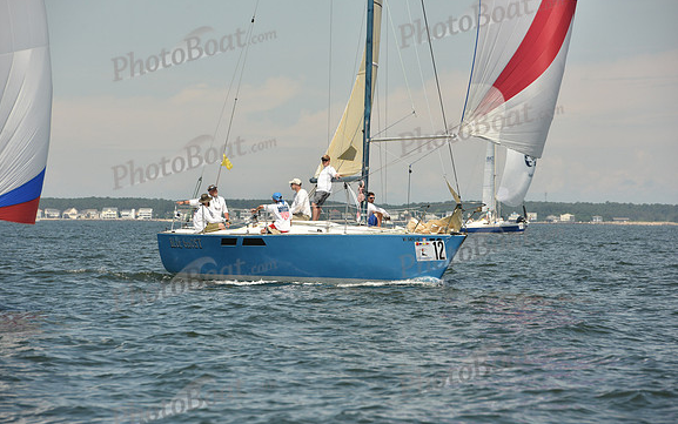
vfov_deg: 6.4
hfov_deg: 10.2
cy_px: 204
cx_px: 338
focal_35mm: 205
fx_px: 3789
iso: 320
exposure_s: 1/1250
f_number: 9
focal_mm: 200
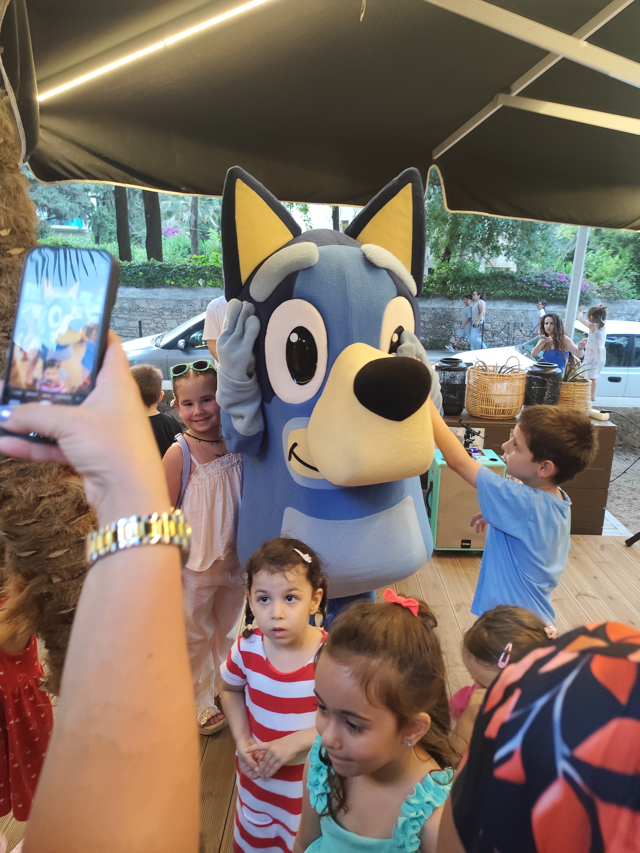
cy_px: 426
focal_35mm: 23
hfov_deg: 58.9
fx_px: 567
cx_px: 320
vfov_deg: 73.9
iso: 500
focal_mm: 6.19
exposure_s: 1/50
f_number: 1.65
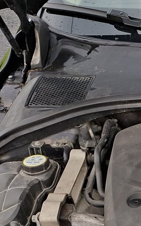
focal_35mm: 91
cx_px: 309
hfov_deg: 12.2
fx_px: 560
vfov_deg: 21.5
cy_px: 256
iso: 40
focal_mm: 5.54
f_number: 1.8
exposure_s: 1/378
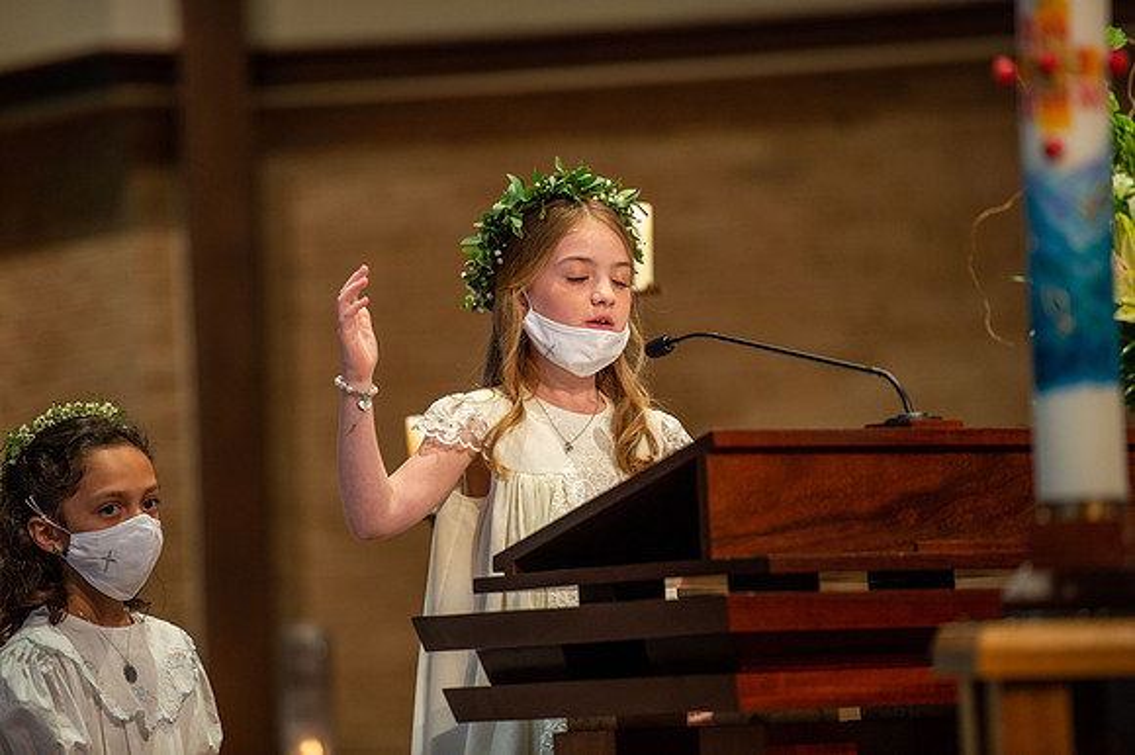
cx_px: 568
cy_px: 378
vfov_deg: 6.9
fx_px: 6302
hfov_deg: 10.3
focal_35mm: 200
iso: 1600
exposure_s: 1/125
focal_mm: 200
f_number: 2.8
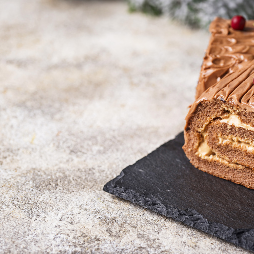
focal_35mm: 141
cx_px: 199
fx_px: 1171
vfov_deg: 12.4
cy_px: 120
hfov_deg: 12.3
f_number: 9
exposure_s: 1/100
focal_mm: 105
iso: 100
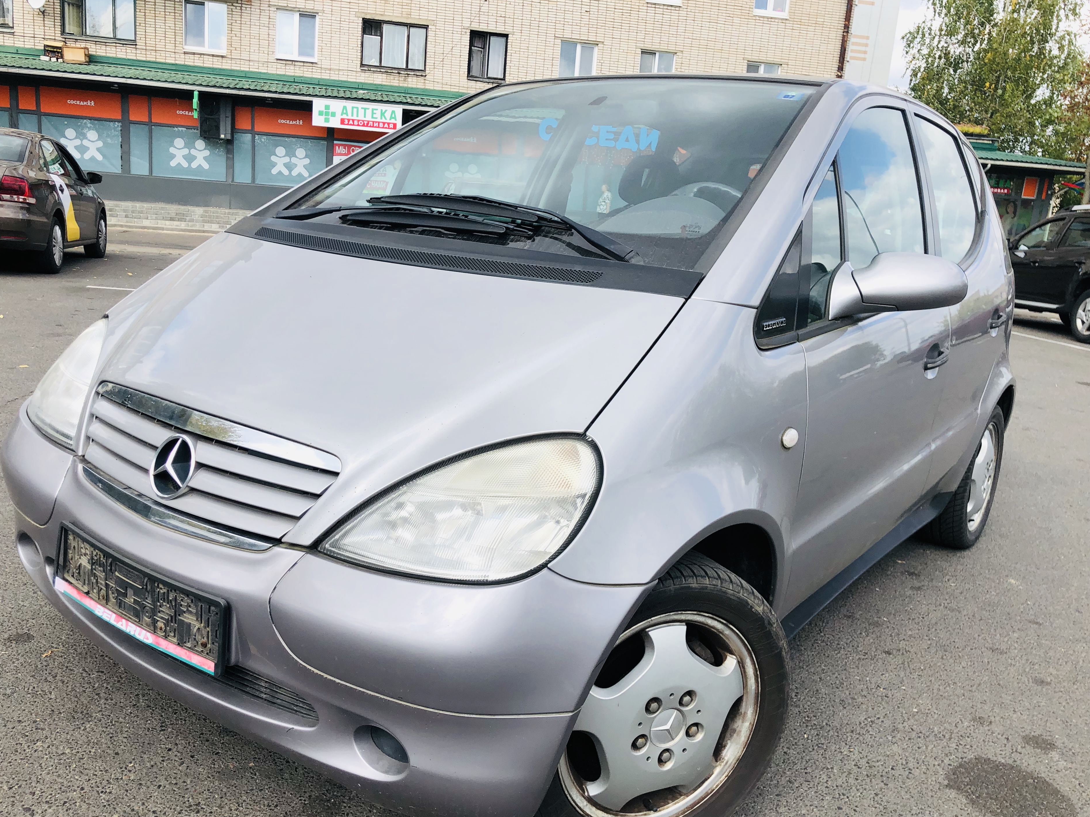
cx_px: 508
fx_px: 945
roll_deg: -3.7
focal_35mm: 30
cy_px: 425
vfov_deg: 46.8
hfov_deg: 59.9
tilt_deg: -11.1
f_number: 1.8
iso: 20
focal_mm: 4
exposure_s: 1/889
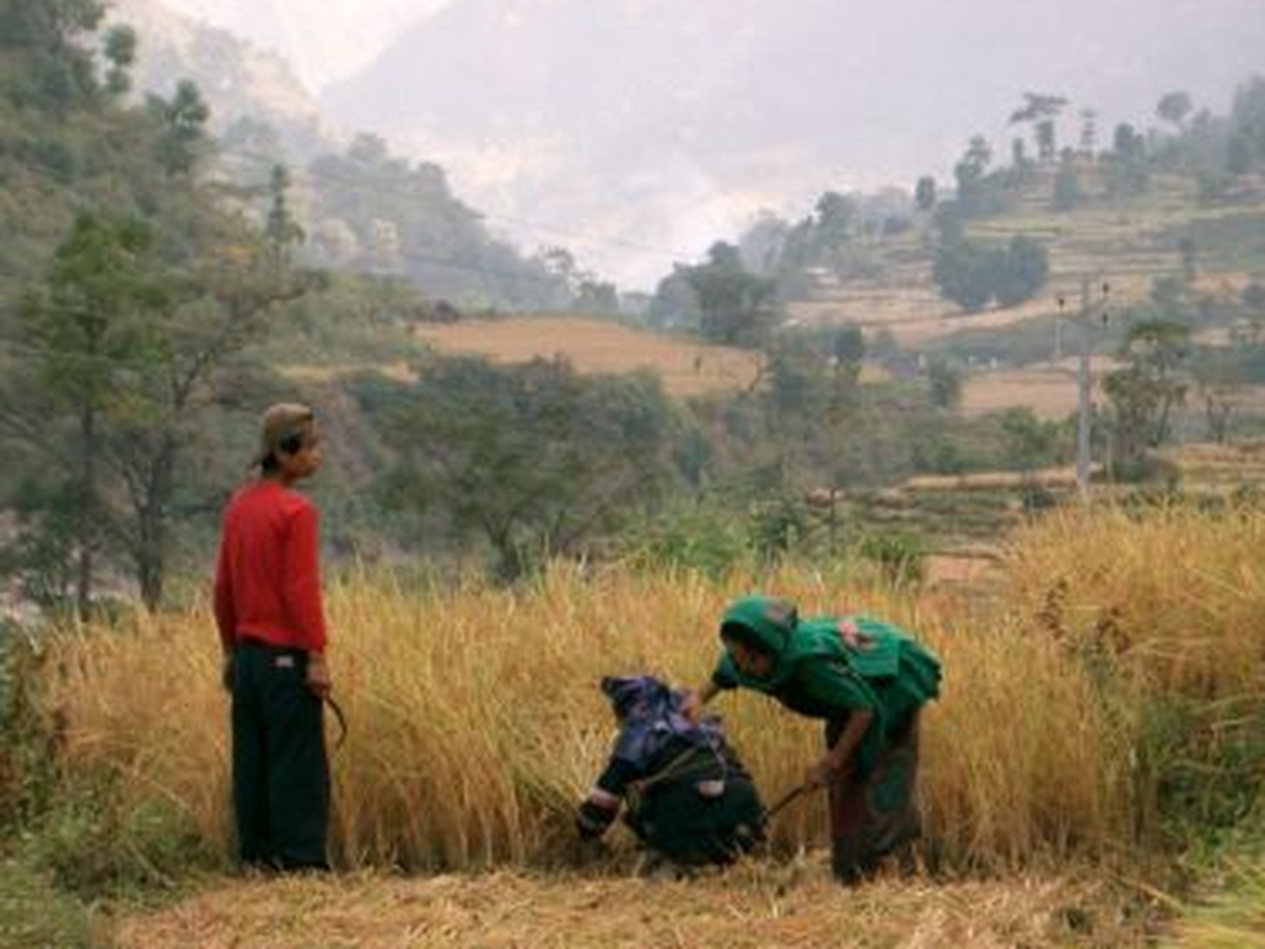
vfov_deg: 11.1
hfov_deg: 14.8
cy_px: 515
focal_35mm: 133
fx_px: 4860
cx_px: 664
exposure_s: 1/125
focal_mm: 24
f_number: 4.9
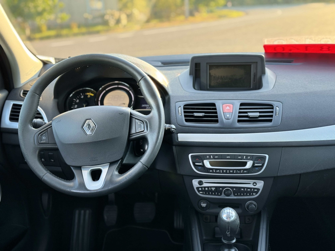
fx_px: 465
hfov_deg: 39.7
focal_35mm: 48
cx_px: 168
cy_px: 126
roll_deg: +2.5
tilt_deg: -13.5
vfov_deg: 30.3
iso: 100
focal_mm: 6.76
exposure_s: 1/119
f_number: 1.78
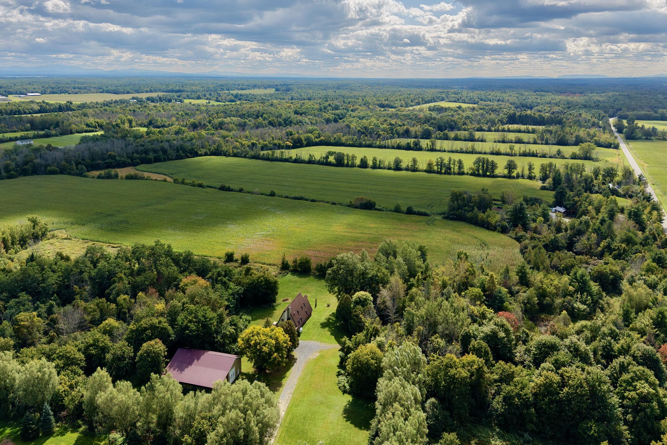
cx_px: 322
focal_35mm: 31
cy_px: 203
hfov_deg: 60.3
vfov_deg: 42.3
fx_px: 574
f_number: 1.8
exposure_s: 1/8000
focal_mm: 8.67
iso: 400
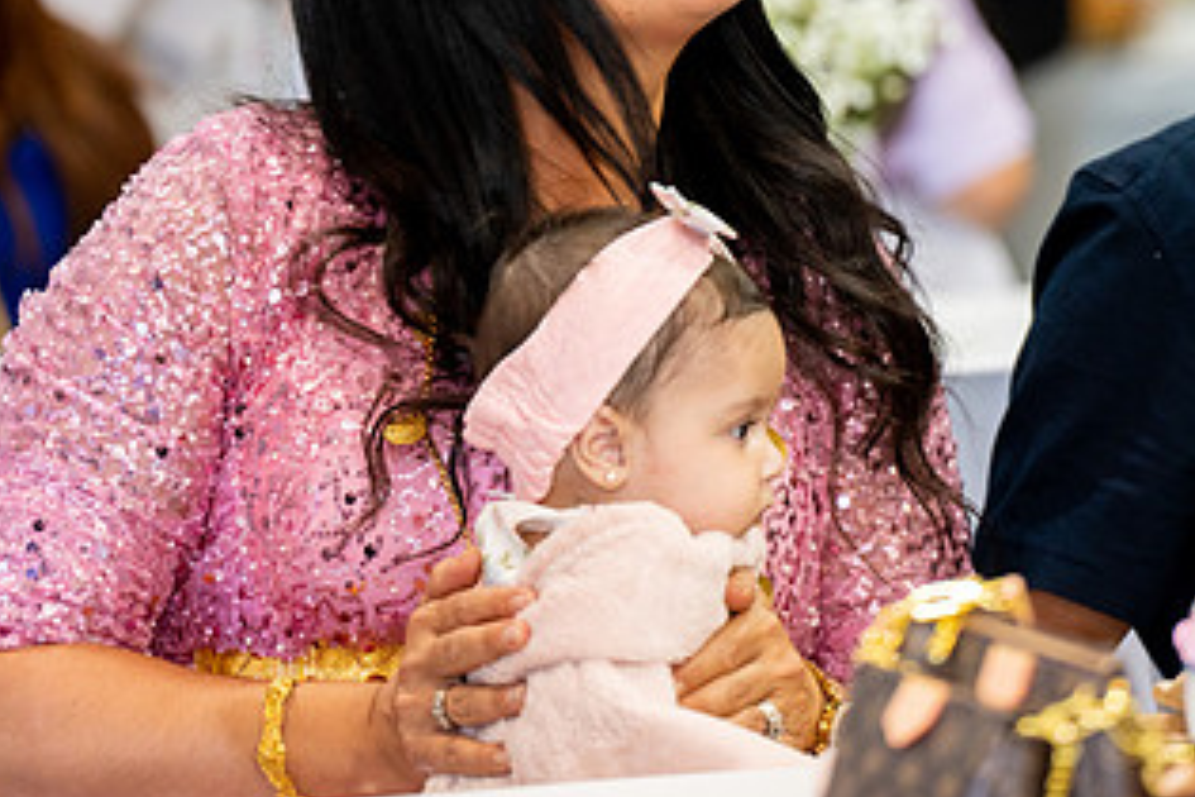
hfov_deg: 5.6
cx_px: 687
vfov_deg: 3.7
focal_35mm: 368
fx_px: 12215
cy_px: 207
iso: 1250
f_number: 2.8
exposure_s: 1/200
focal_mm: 200
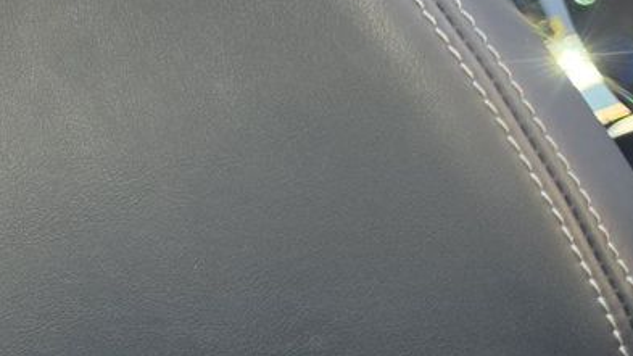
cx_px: -515
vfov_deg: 11.8
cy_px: 39
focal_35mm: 102
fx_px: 1712
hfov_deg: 17.1
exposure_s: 1/119
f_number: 1.4
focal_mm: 6.5
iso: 12
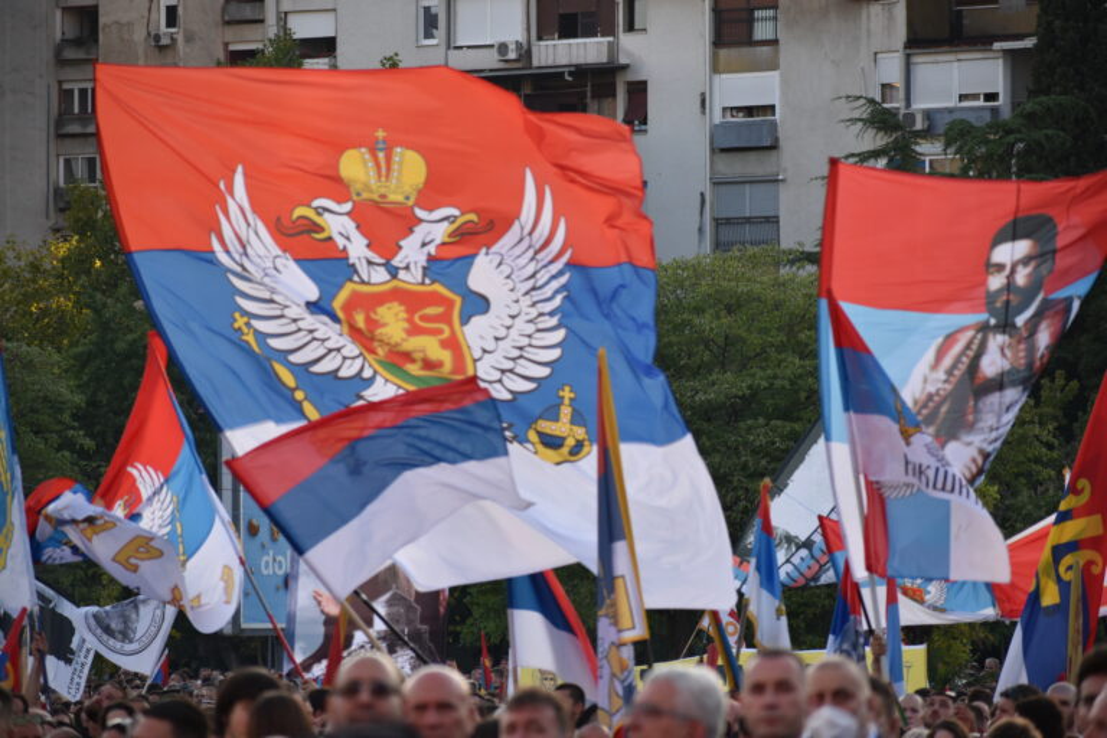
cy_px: 369
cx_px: 554
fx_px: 6688
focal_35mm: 218
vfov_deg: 6.3
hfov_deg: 9.5
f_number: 5.6
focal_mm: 145
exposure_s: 1/500
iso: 400
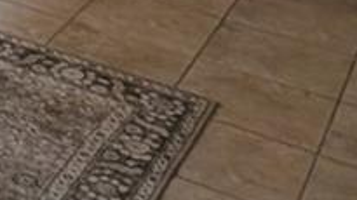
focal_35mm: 102
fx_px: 965
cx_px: -439
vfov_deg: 11.4
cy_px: -92
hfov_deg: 15.1
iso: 65
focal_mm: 2.02
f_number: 1.7
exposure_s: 1/24
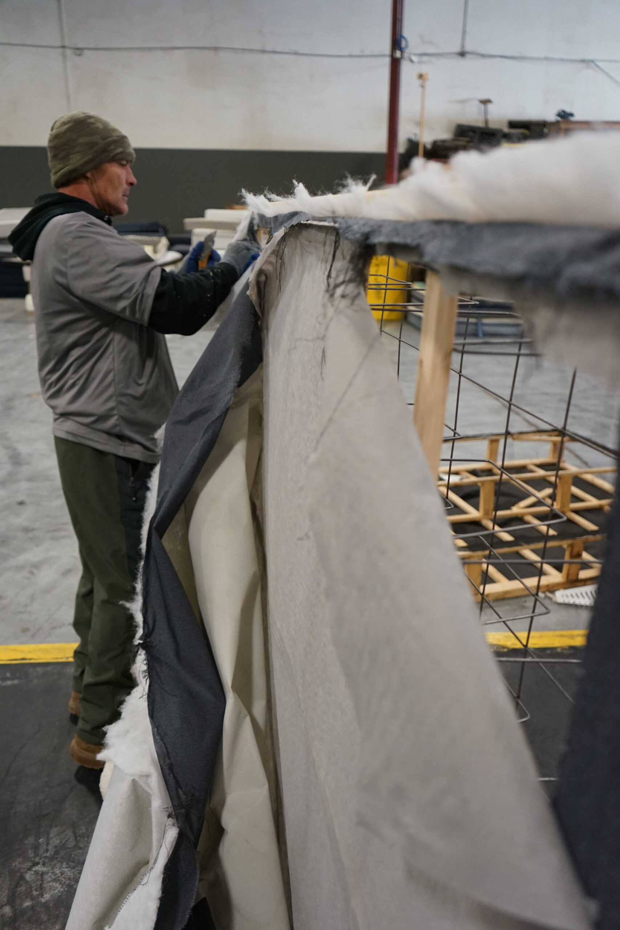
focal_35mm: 28
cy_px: 465
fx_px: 723
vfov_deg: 65.5
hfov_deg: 46.4
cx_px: 310
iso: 2000
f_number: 3.5
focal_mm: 28
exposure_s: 1/160
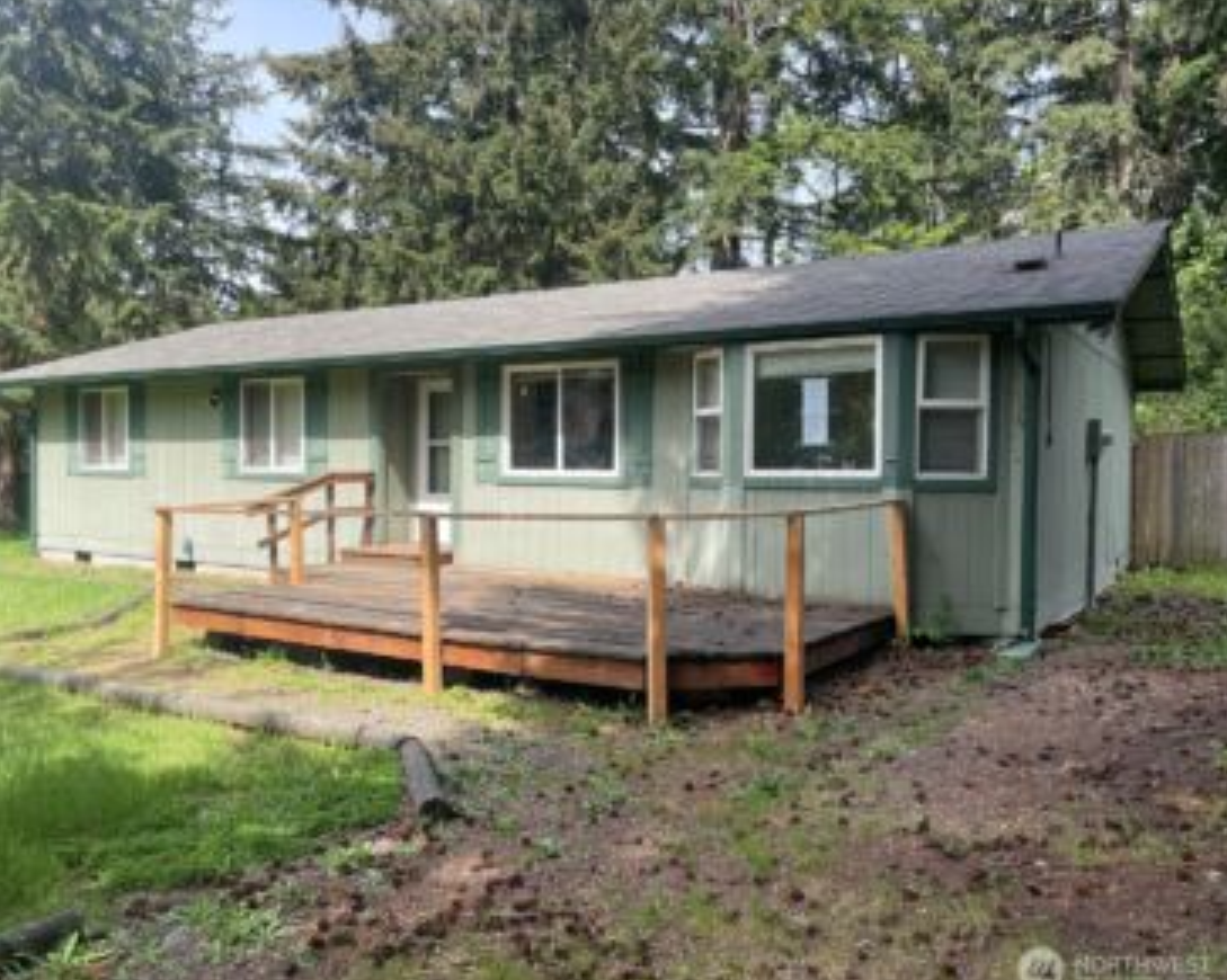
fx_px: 1016
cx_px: 561
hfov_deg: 62.1
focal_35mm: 28
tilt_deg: -1.7
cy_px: 497
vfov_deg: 51.5
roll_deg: -0.5
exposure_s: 1/903
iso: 32
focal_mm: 4.2
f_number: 1.6
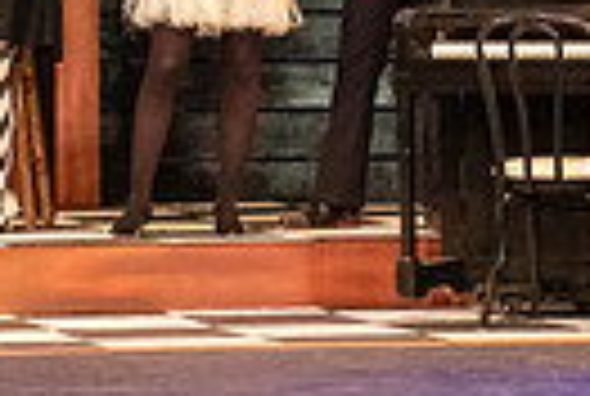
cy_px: -133
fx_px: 4205
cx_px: 234
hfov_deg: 8.0
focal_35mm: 256
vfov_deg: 5.4
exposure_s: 1/200
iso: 3200
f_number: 3.2
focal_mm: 58
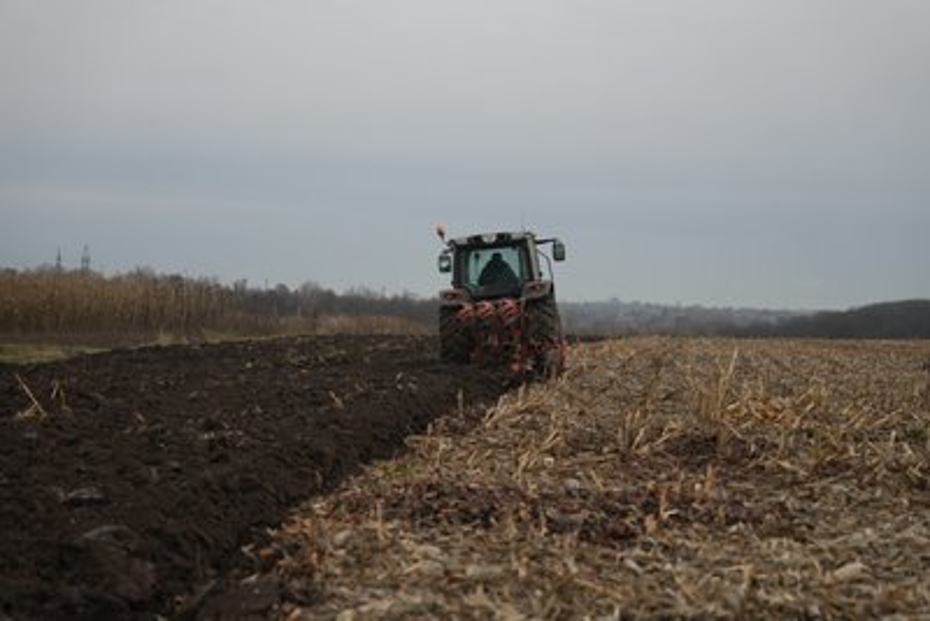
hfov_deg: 28.8
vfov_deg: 19.5
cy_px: 310
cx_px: 465
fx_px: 1809
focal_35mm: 70
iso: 160
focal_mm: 70
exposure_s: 1/125
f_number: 2.8
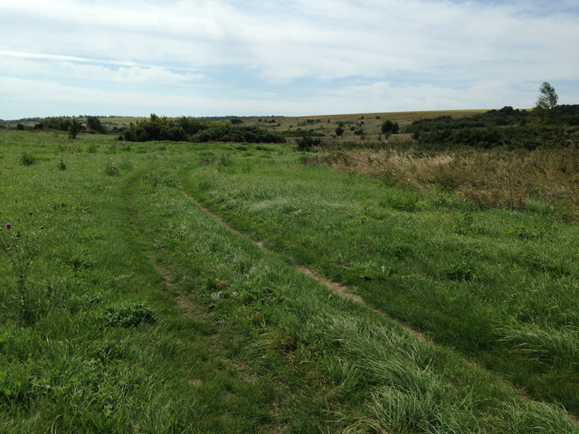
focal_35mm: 33
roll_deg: +0.0
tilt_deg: -9.0
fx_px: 552
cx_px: 290
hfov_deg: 55.4
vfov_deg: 42.9
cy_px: 217
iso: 50
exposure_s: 1/2857
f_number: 2.4
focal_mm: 4.12
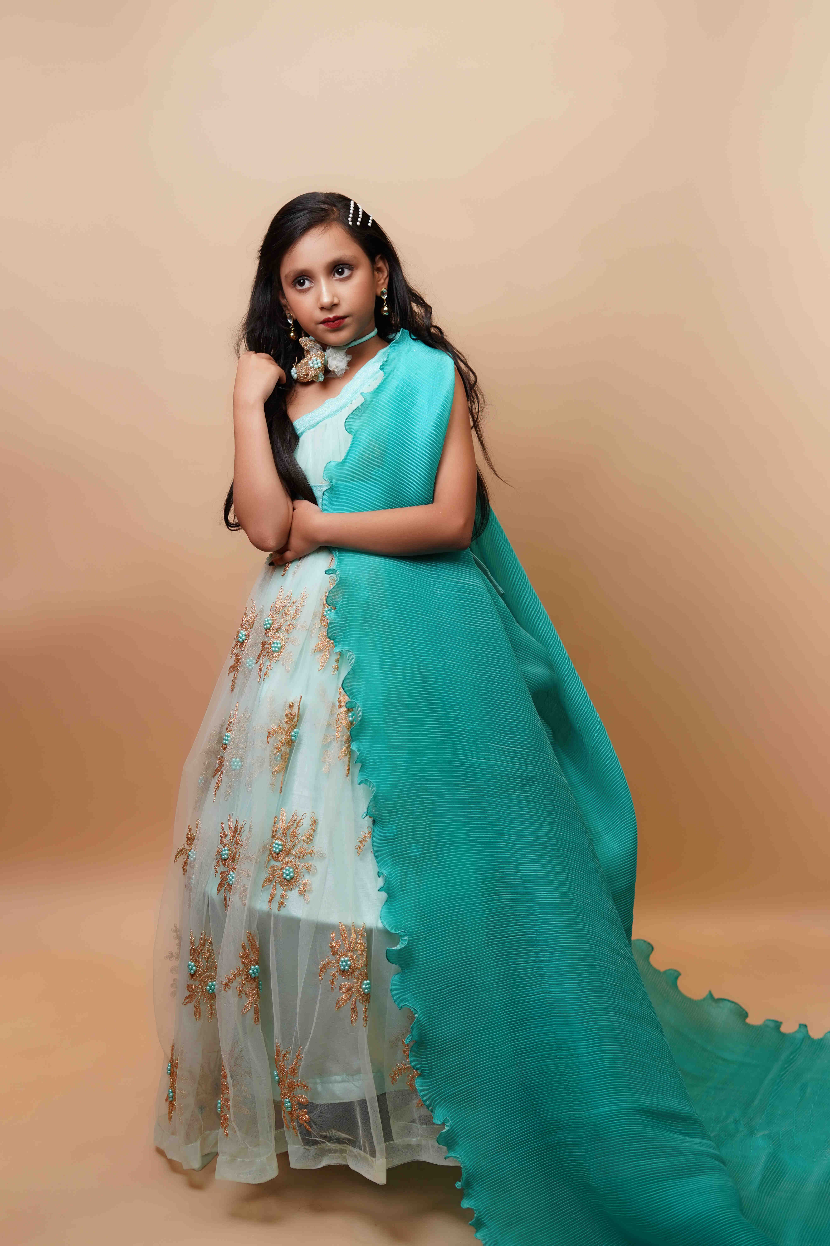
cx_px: 415
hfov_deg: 27.0
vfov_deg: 39.6
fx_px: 1729
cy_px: 623
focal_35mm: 50
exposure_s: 1/200
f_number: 2.8
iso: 400
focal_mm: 50
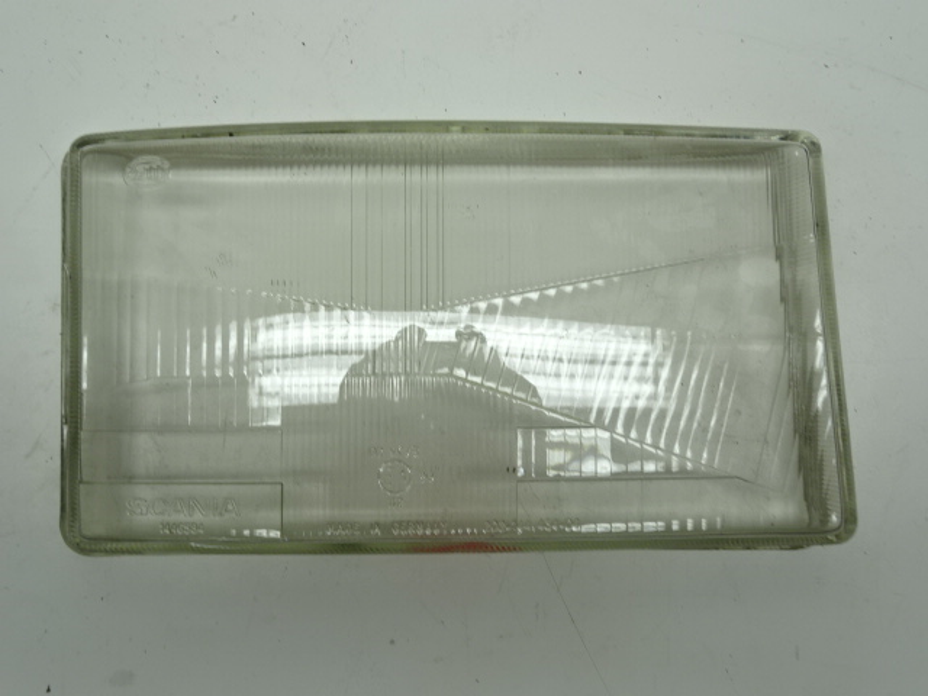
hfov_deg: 60.0
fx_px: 804
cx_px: 464
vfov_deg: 46.8
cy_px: 348
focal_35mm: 30
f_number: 4
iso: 80
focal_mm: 5.09
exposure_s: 1/60
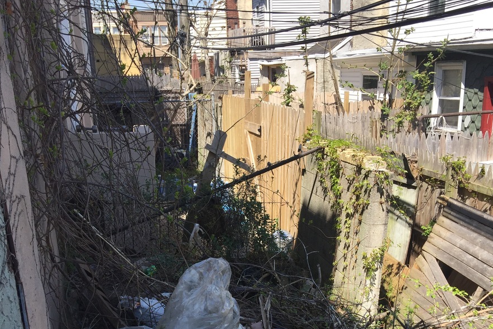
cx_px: 247
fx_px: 562
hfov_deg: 47.4
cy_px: 282
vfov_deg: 31.4
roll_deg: +1.0
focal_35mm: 41
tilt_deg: -20.5
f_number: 2.2
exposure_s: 1/989
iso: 32
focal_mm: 4.15
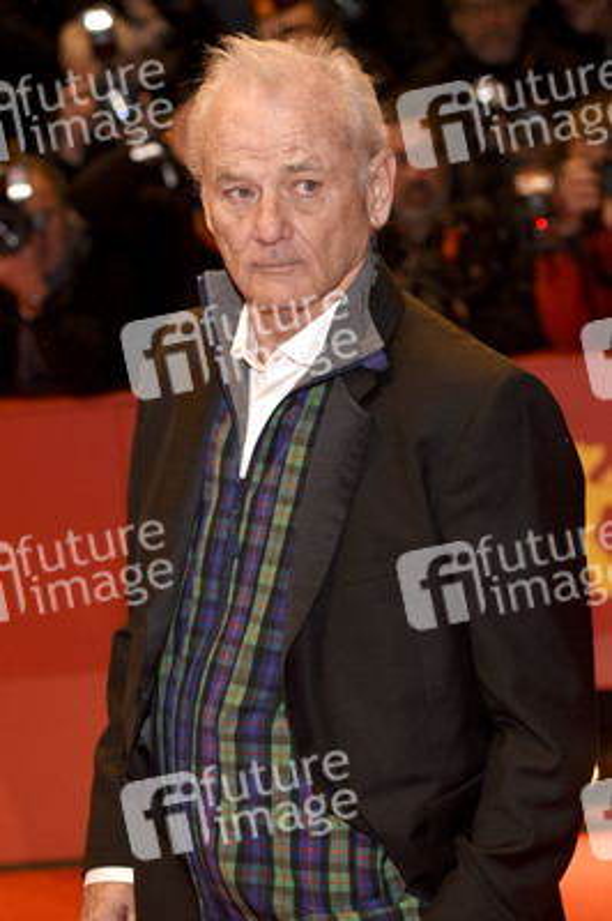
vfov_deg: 19.5
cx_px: 306
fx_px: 2682
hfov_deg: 13.0
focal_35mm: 105
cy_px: 460
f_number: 3.5
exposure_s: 1/400
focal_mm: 70
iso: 640
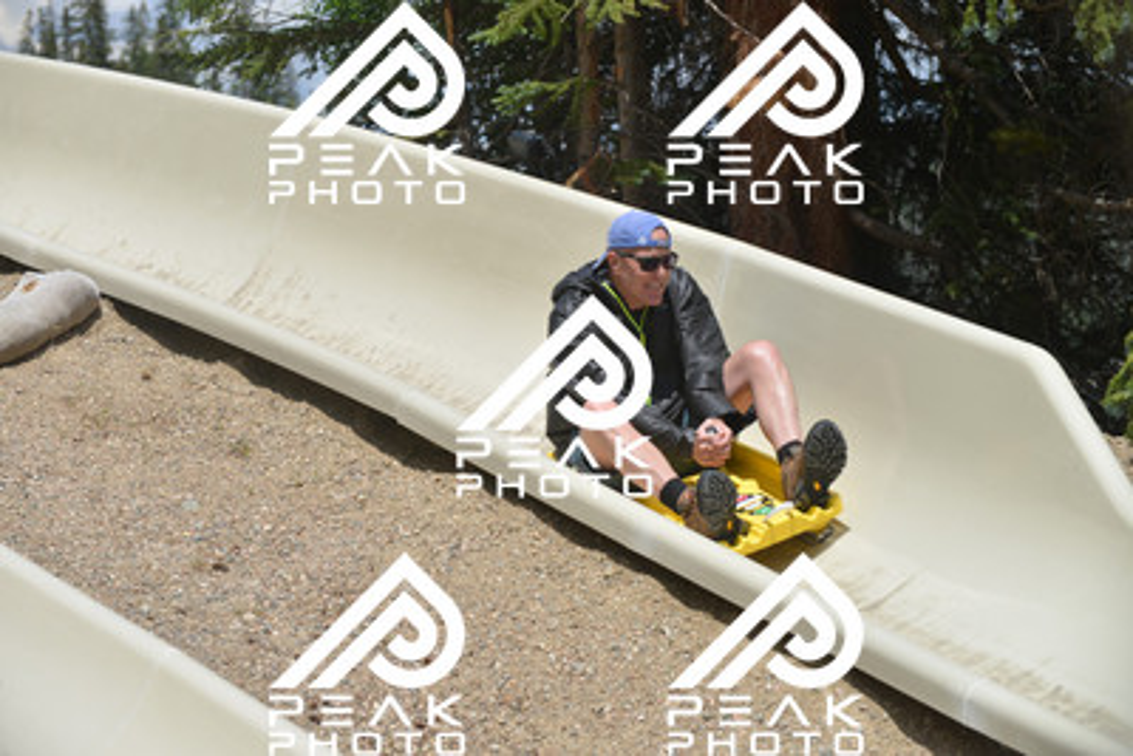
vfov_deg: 11.2
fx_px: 3841
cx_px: 566
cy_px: 378
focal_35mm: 122
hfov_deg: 16.8
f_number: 6.3
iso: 125
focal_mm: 122
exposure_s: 1/800
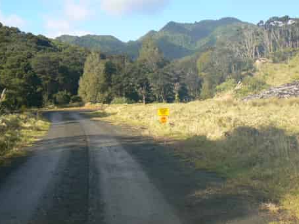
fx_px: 337
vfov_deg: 36.8
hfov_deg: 47.9
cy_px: 121
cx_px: 147
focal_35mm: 39
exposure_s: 1/200
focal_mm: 6
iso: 80
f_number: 5.6
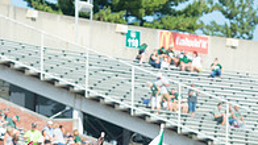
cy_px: 236
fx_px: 2585
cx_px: 38
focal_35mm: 378
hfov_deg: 5.7
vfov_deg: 3.2
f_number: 4.5
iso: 200
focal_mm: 122
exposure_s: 1/1000
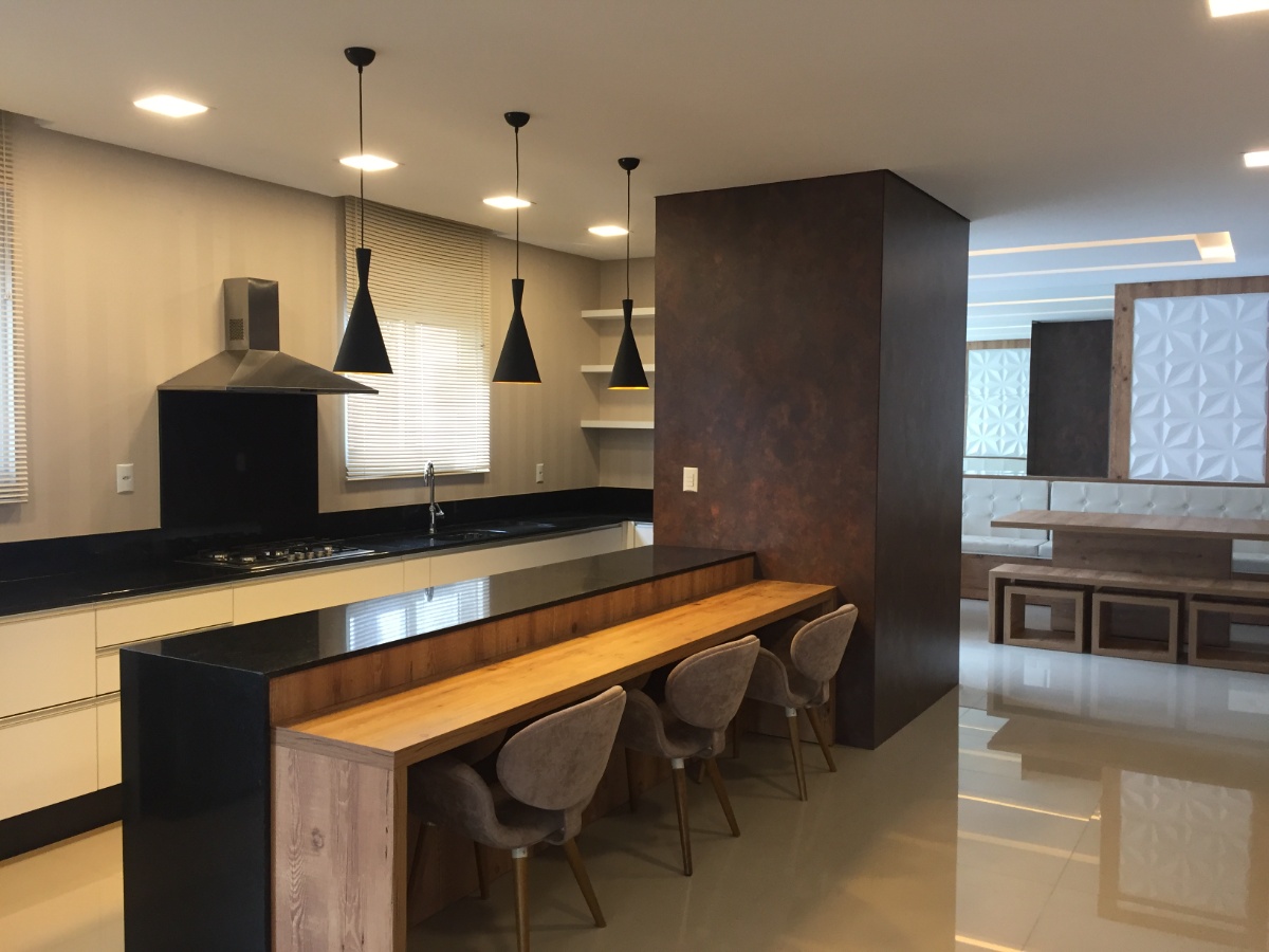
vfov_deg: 48.2
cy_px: 476
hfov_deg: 61.7
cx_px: 634
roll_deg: -1.4
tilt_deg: -2.6
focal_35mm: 29
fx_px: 1063
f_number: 2.2
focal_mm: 4.15
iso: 40
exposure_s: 1/30
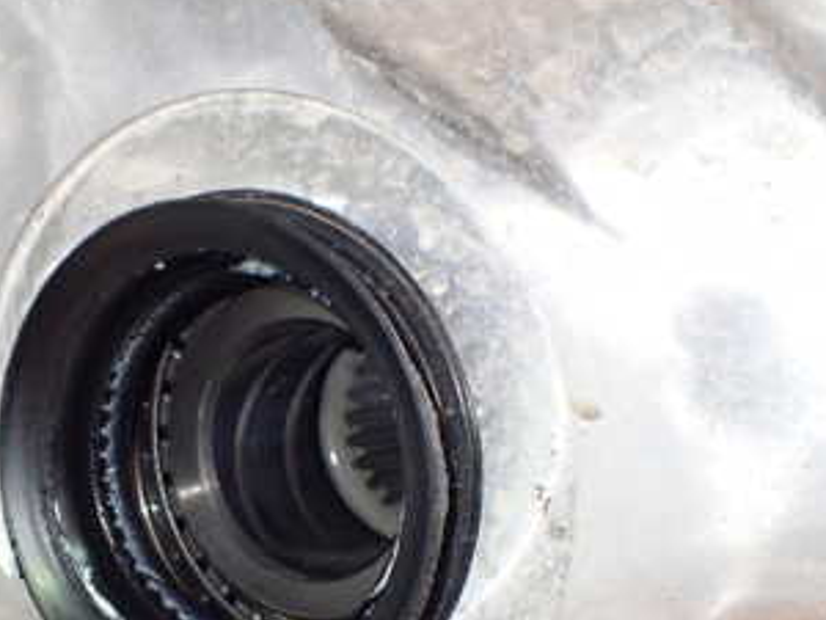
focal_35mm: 60
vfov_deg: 24.1
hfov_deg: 31.5
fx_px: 1432
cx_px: 187
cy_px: 493
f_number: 2.3
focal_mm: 5.4
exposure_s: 1/60
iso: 800
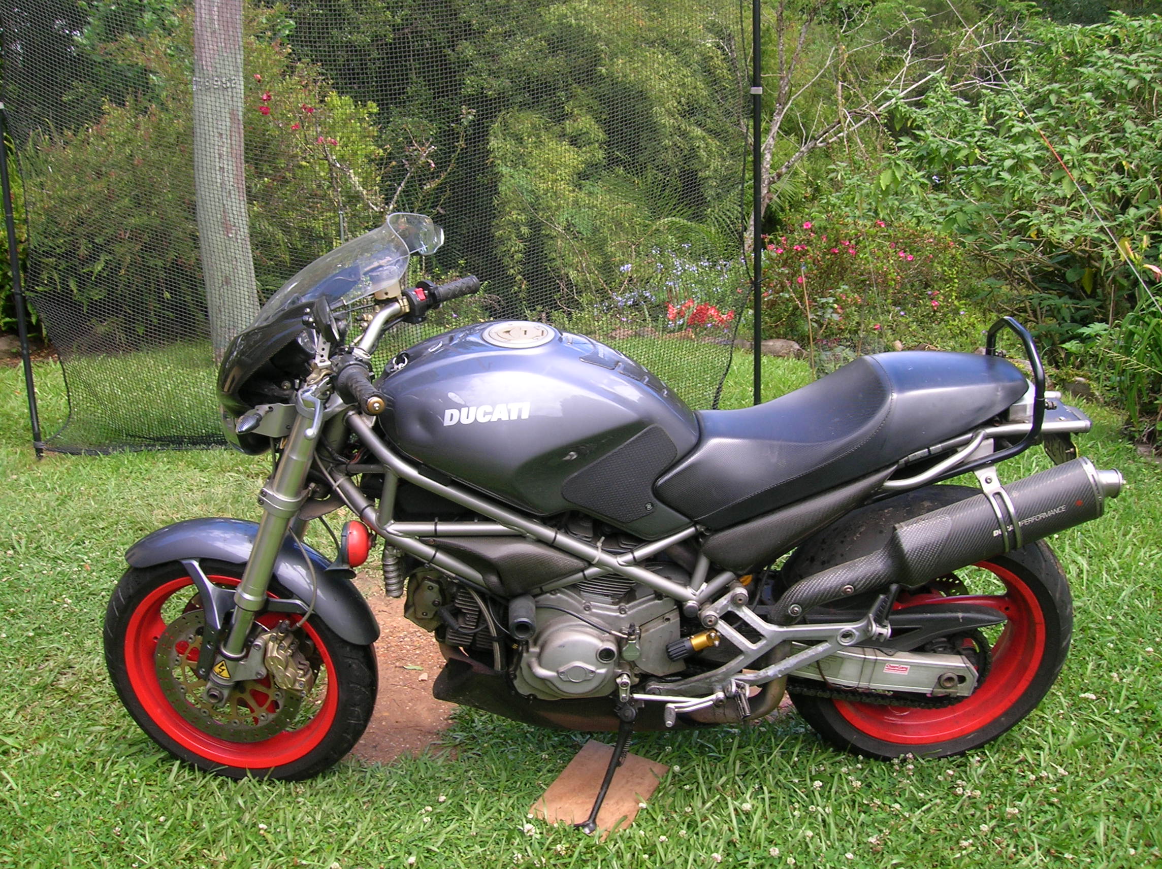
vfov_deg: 41.7
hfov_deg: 54.0
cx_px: 581
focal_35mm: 34
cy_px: 434
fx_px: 1140
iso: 50
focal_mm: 5.7
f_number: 4.9
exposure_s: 1/91
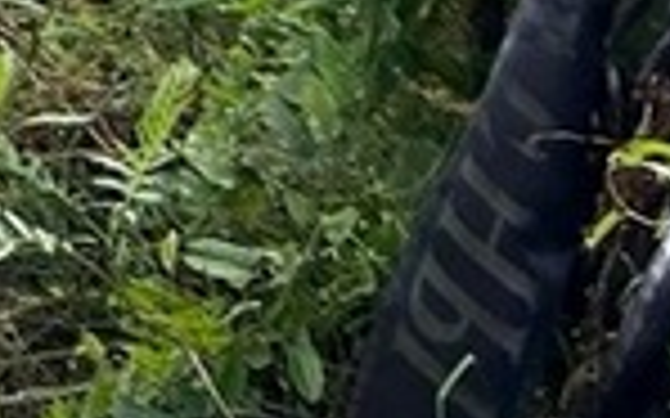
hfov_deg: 9.2
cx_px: -1259
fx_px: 3450
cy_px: -1196
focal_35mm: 189
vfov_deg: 6.0
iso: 50
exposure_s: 1/654
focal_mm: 5.7
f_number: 1.5
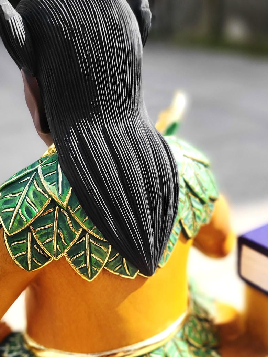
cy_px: 238
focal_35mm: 40
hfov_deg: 35.9
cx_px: 127
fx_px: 413
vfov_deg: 46.1
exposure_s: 1/984
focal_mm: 5.4
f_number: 1.8
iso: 40
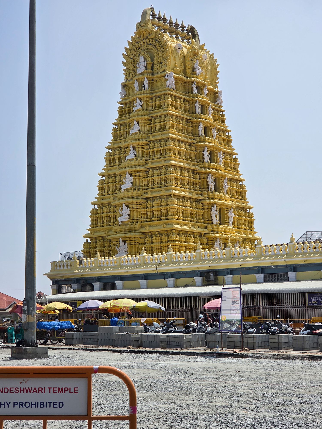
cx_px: 161
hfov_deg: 21.3
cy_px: 214
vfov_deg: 28.2
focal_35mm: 69
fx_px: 856
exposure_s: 1/2483
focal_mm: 7
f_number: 2.4
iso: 25
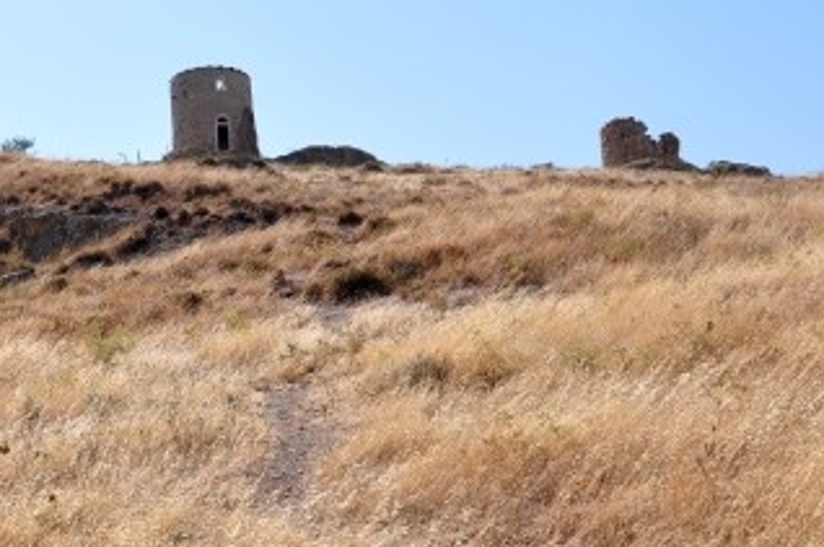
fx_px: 1807
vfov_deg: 17.2
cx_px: 70
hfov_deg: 24.9
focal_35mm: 79
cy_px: 320
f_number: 10
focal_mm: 25
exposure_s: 1/320
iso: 200
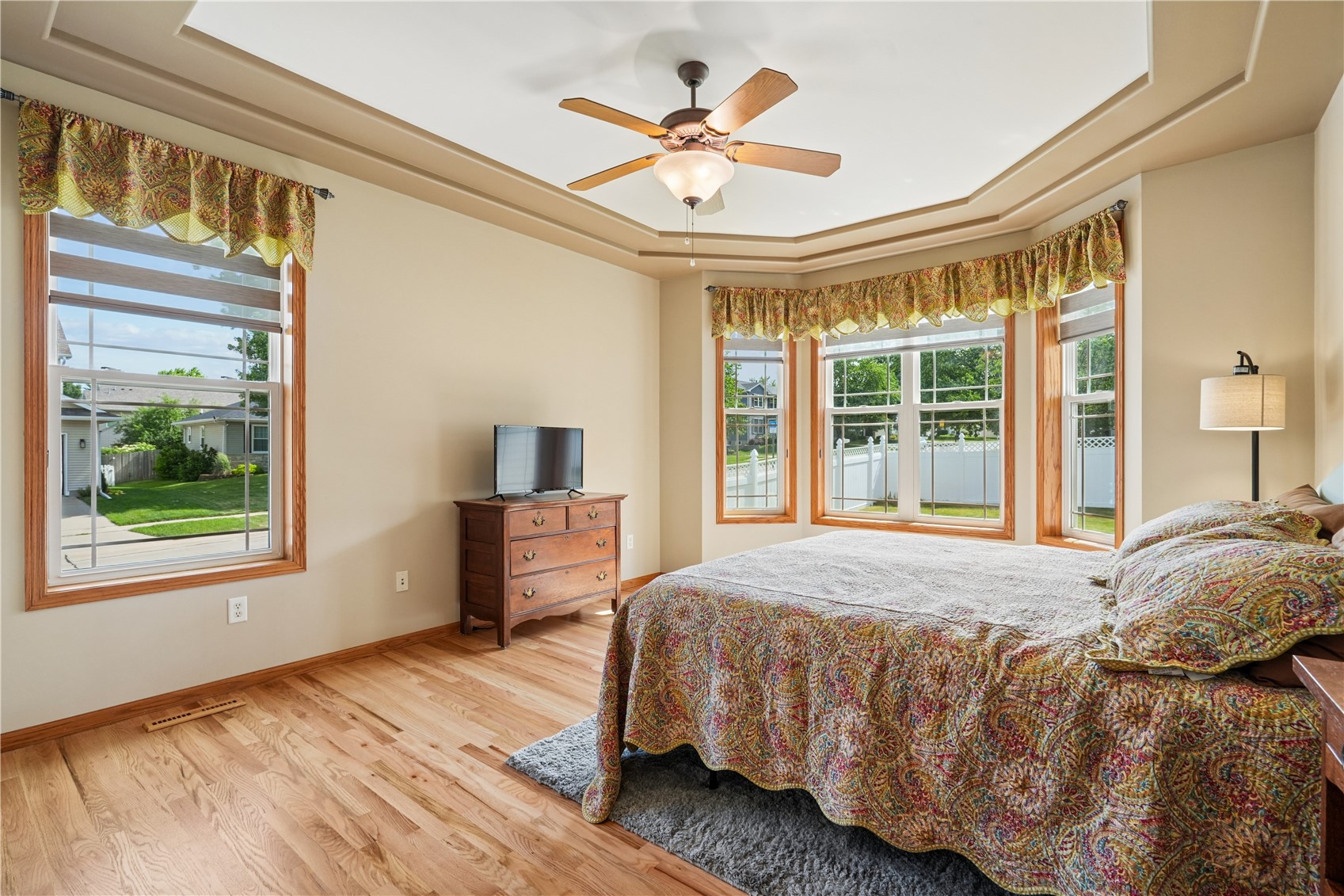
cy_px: 448
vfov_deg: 73.7
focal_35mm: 16
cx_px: 672
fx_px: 597
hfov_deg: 96.7
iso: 640
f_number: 10
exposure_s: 1/60
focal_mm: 16
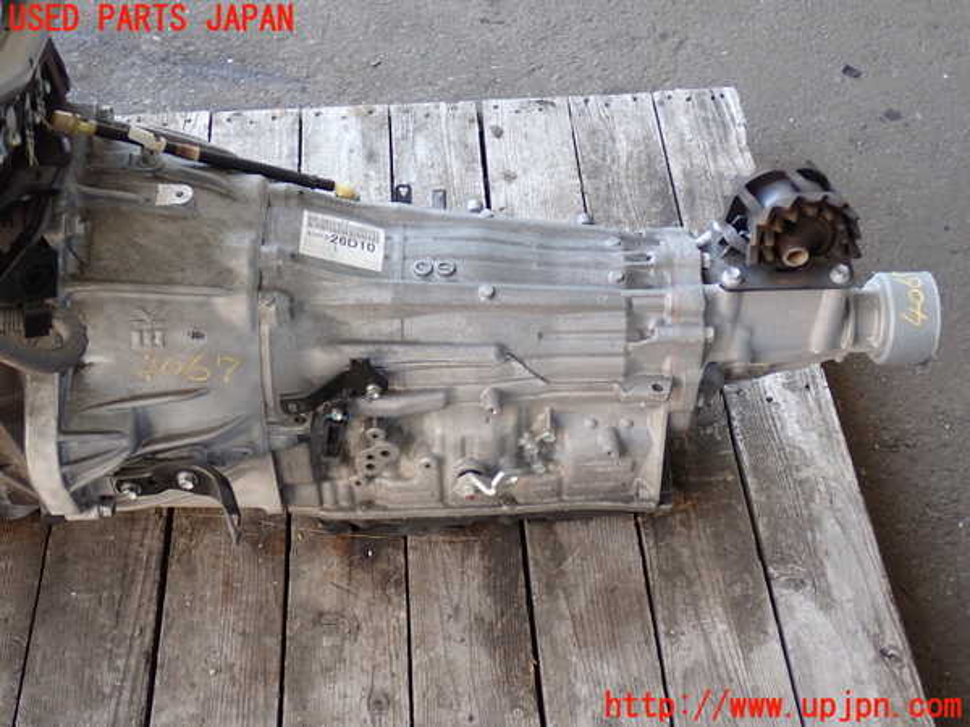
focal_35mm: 47
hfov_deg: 40.4
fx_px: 1317
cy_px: 364
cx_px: 485
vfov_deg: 30.9
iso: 200
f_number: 3.1
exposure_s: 1/80
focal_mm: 8.4
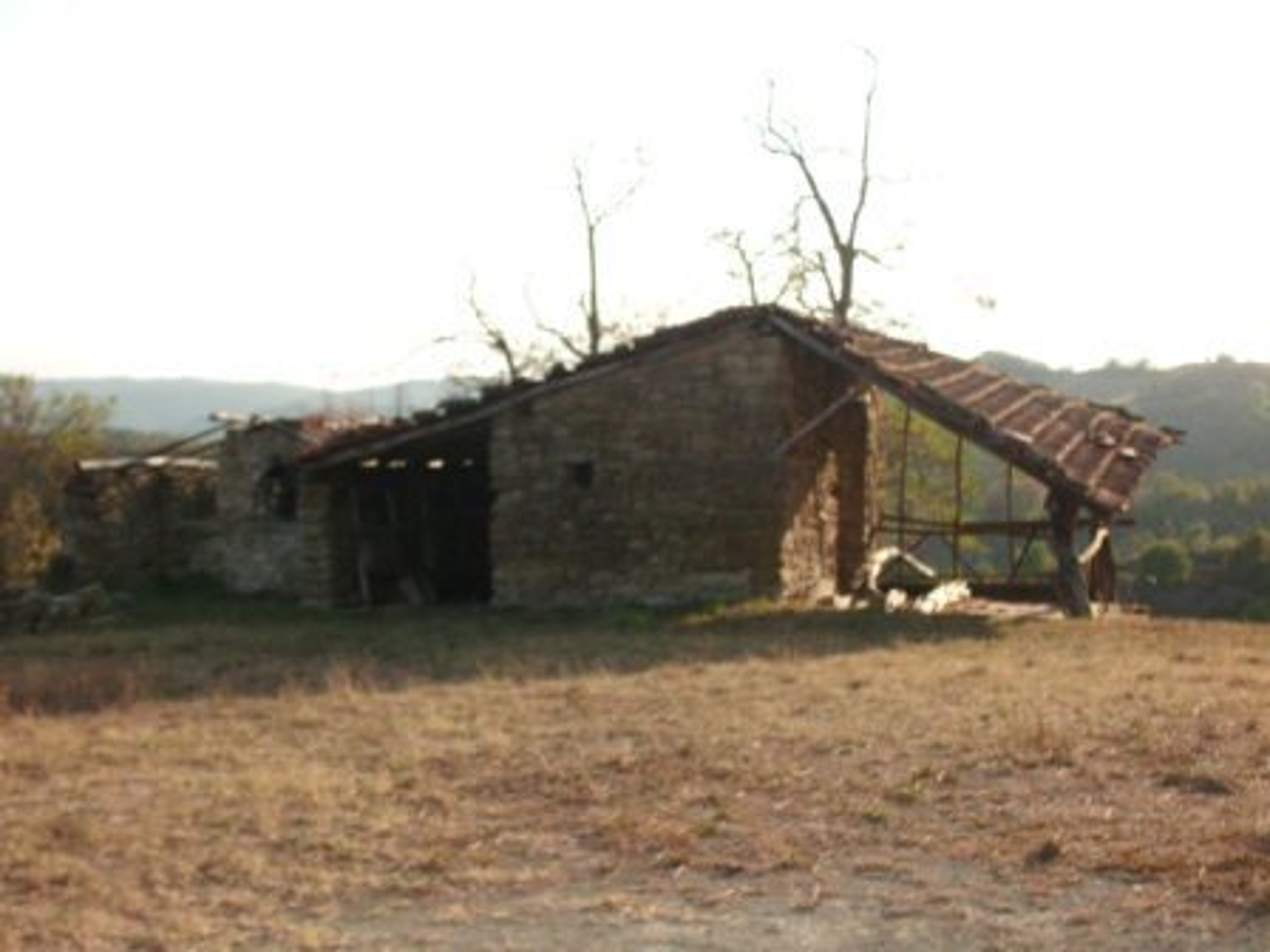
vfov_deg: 30.9
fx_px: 1724
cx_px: 635
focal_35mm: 47
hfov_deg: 40.4
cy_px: 476
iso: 200
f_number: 3.3
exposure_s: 1/1250
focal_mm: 8.4
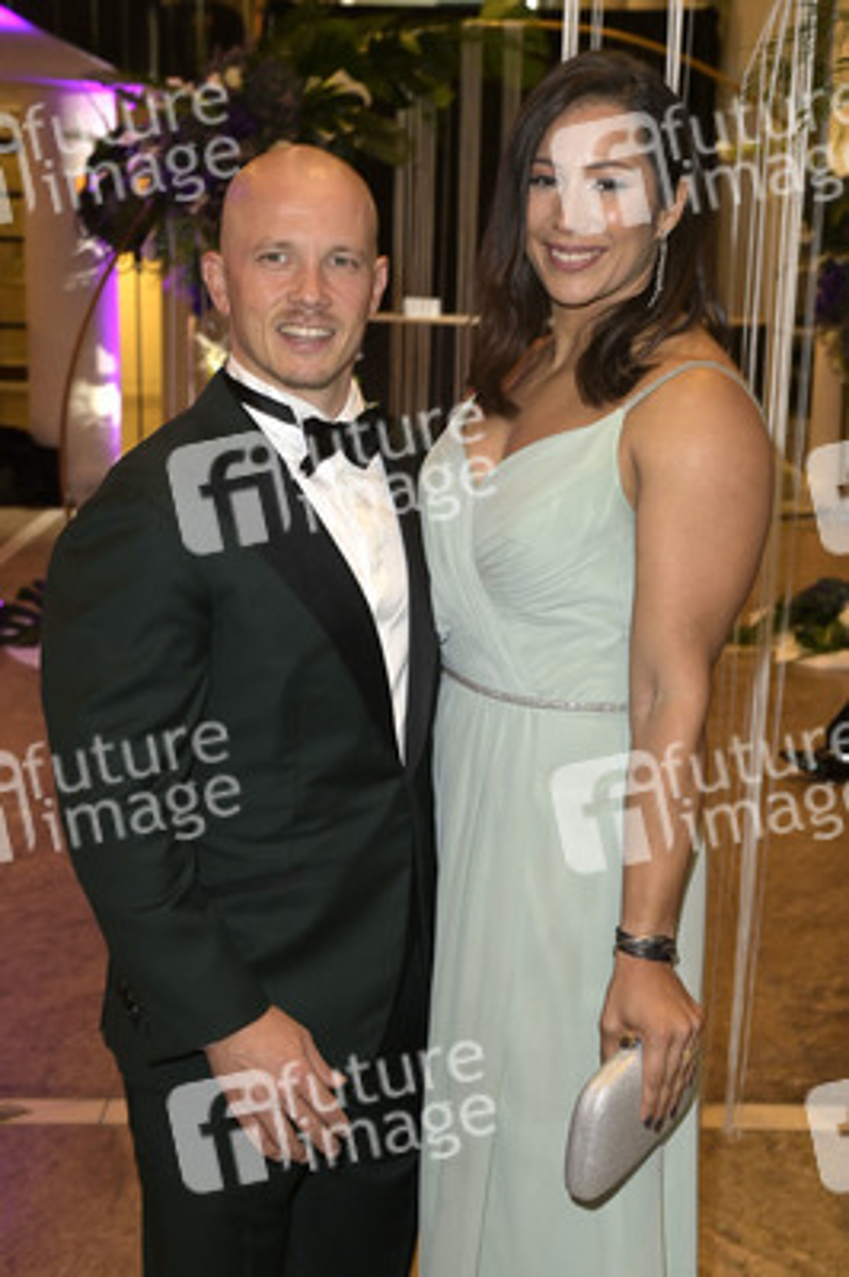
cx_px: 424
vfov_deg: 38.2
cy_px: 638
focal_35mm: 52
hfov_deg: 25.9
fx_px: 1843
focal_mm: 52
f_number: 5.6
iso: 2500
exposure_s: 1/80
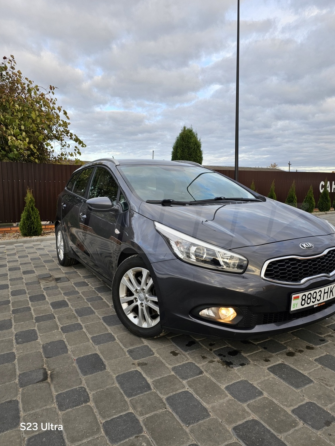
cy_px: 222
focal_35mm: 24
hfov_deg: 56.8
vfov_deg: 71.6
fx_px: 310
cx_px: 173
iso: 32
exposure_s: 1/190
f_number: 1.7
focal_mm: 6.3
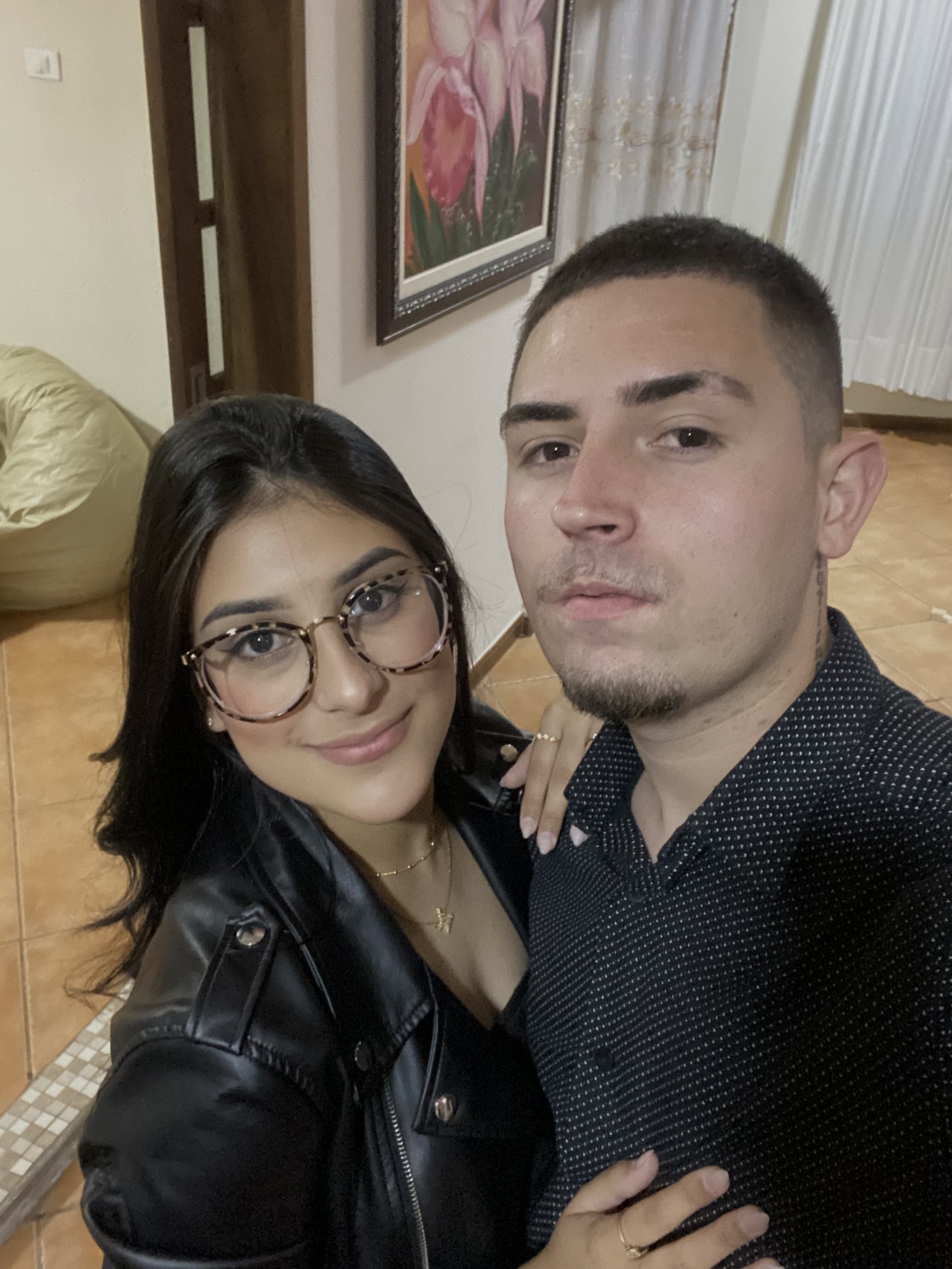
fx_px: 1100
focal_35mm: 30
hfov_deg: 46.8
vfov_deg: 60.0
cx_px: 476
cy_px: 634
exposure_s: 1/20
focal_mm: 2.71
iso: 640
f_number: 2.2
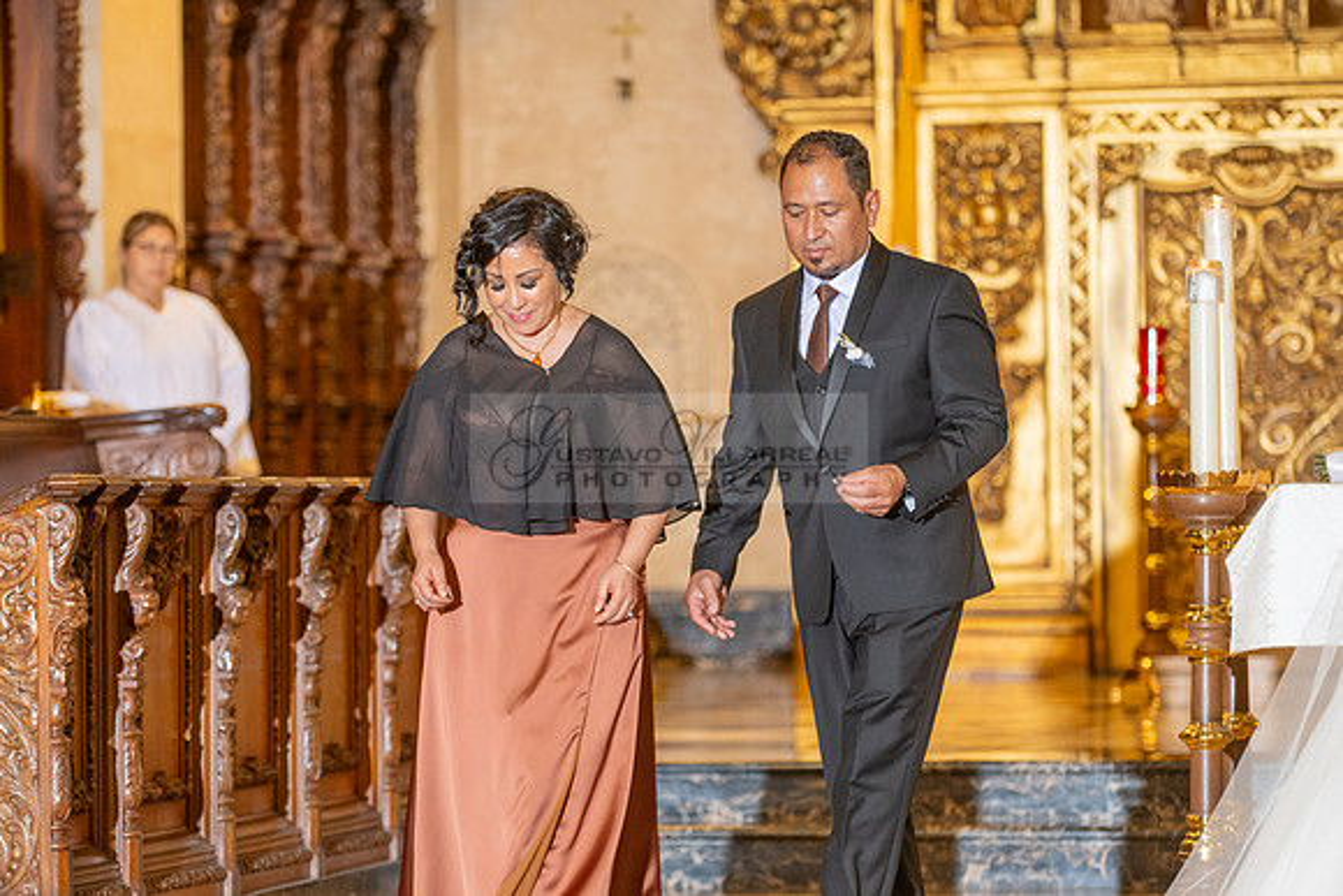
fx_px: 5926
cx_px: 666
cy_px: 535
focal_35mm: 159
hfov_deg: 12.9
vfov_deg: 8.6
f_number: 2.8
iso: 1000
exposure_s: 1/200
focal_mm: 125
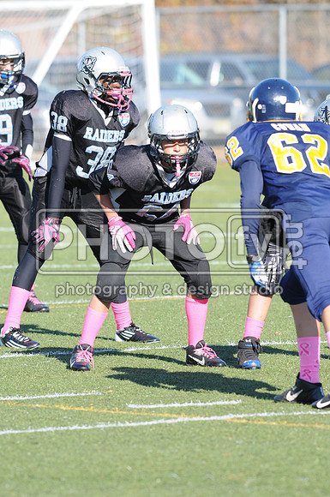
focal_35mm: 450
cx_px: 165
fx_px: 6206
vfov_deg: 4.6
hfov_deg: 3.0
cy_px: 248
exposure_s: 1/500
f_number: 5.6
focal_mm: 300
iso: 200
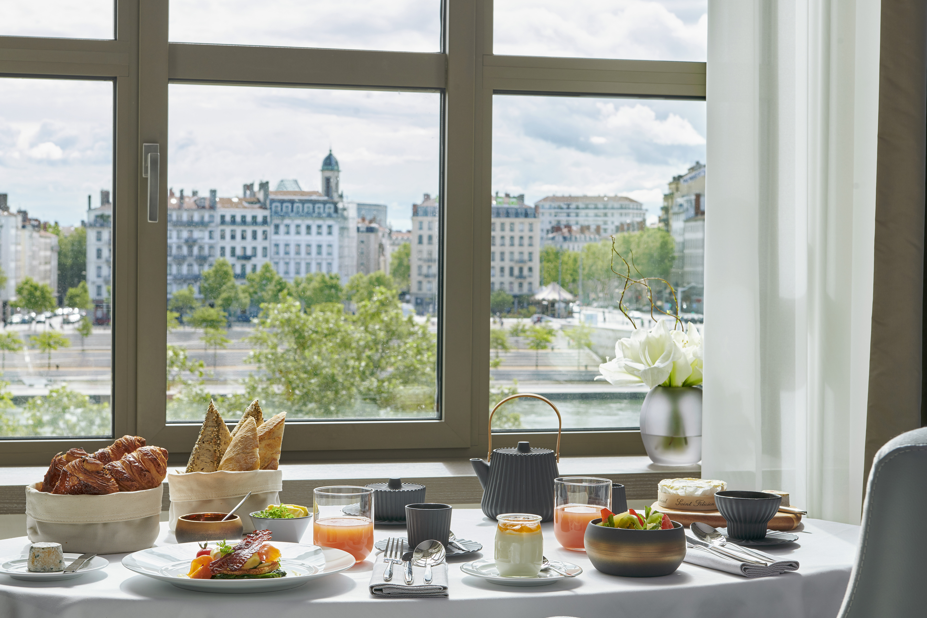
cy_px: 292
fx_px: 1699
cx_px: 418
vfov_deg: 20.6
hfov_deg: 30.5
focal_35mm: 66
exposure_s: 1/30
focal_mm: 55
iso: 100
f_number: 11
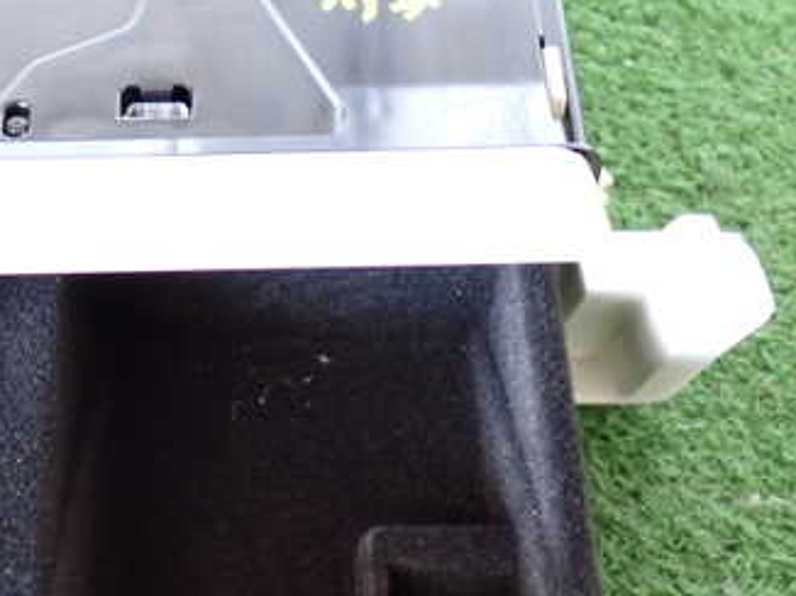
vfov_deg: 20.6
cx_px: 242
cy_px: 520
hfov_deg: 27.6
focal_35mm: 70
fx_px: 1608
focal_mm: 6.83
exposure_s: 1/40
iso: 640
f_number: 2.7
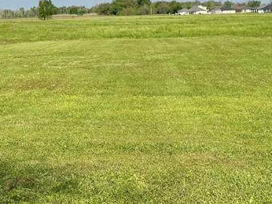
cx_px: 129
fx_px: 558
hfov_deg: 27.4
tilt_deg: -4.8
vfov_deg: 20.6
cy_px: 55
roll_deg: +1.1
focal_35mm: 71
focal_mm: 6.76
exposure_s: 1/6410
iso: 80
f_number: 1.78
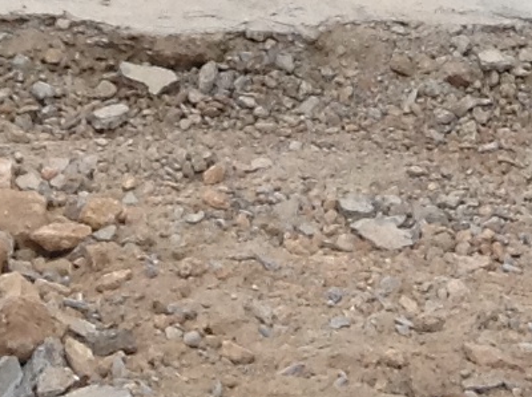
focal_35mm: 214
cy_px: -595
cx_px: -118
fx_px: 3285
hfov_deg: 9.1
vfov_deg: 6.5
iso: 32
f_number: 2.4
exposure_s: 1/164
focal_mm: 3.3
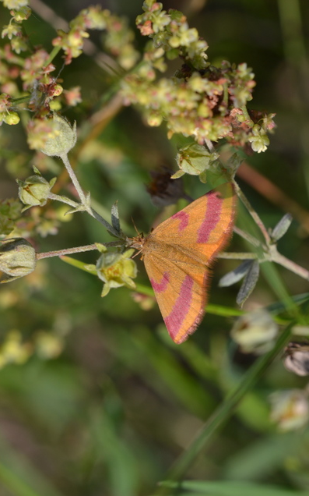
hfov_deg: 4.6
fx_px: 3837
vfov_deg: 7.4
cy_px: 248
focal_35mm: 285
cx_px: 163
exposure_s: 1/250
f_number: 8
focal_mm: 185
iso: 220
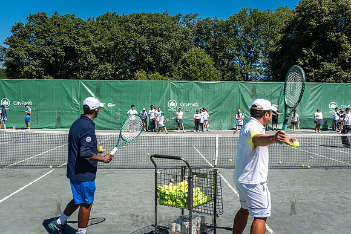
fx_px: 375
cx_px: 176
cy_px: 117
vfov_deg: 34.6
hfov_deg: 50.1
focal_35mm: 39
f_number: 3.5
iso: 200
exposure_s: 1/2000
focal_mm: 38
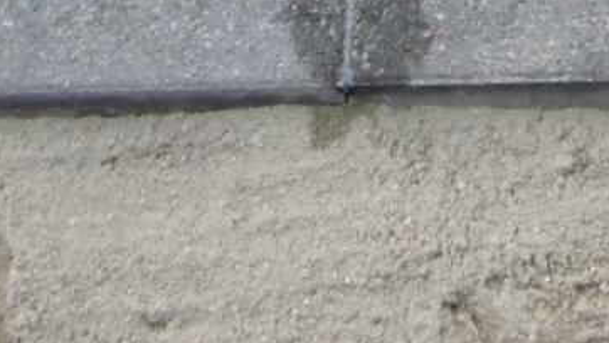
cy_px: -903
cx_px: 693
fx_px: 2391
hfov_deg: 14.2
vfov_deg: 6.8
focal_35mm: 148
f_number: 3.1
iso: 100
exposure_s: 1/125
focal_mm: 4.3
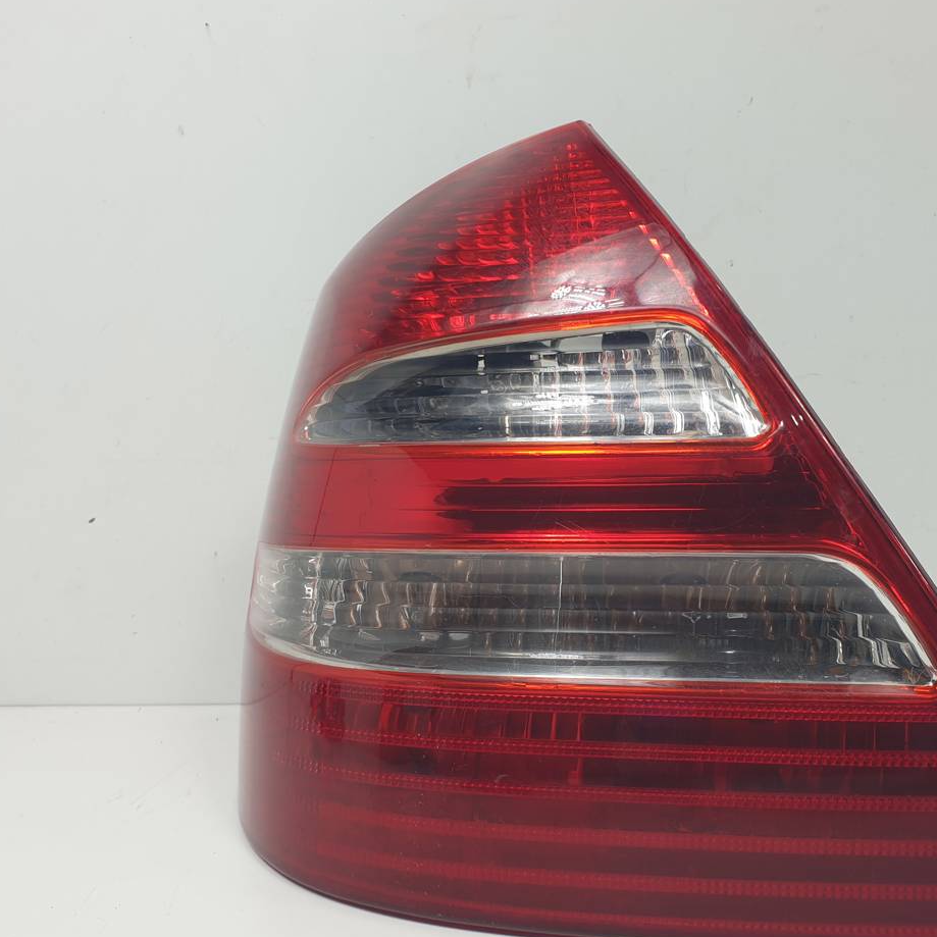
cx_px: 627
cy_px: 522
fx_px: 1102
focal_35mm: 36
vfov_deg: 46.0
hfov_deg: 45.3
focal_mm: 4.3
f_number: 2.4
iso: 50
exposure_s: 1/210
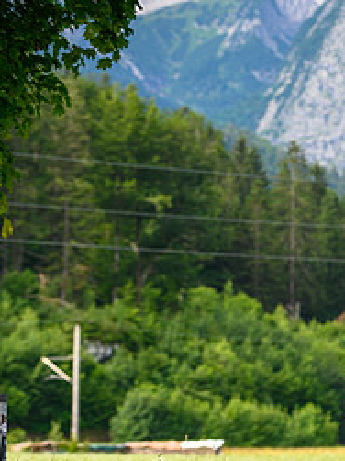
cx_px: 418
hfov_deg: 7.0
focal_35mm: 211
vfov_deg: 9.4
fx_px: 2806
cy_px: 340
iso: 125
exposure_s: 1/800
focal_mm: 95
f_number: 4
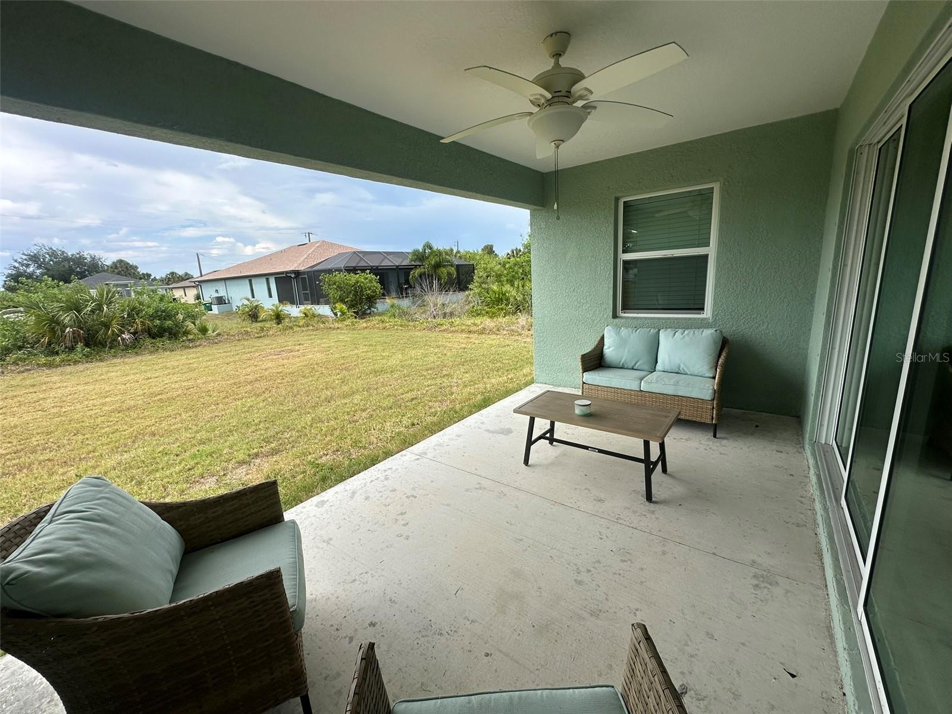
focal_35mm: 14
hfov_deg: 102.1
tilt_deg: -10.9
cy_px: 357
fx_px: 385
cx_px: 476
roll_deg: +3.1
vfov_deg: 85.7
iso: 40
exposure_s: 1/1135
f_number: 2.2
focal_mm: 2.22
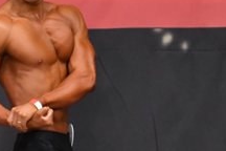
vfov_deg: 1.8
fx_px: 4890
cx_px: -134
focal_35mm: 779
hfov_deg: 2.6
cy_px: 173
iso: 5000
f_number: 5.6
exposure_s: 1/400
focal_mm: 145
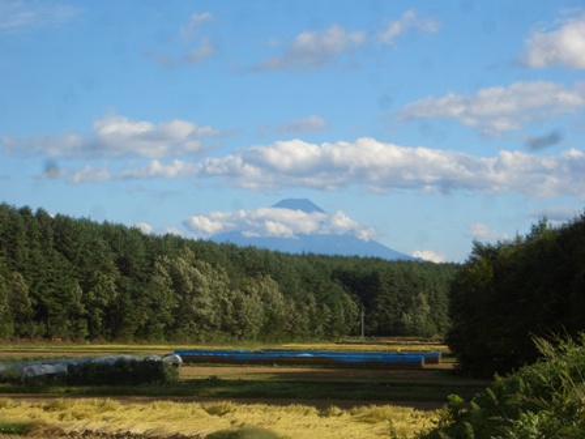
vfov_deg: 14.1
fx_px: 1774
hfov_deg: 18.7
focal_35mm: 105
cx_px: 292
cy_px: 220
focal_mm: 17.4
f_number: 7.7
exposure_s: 1/160
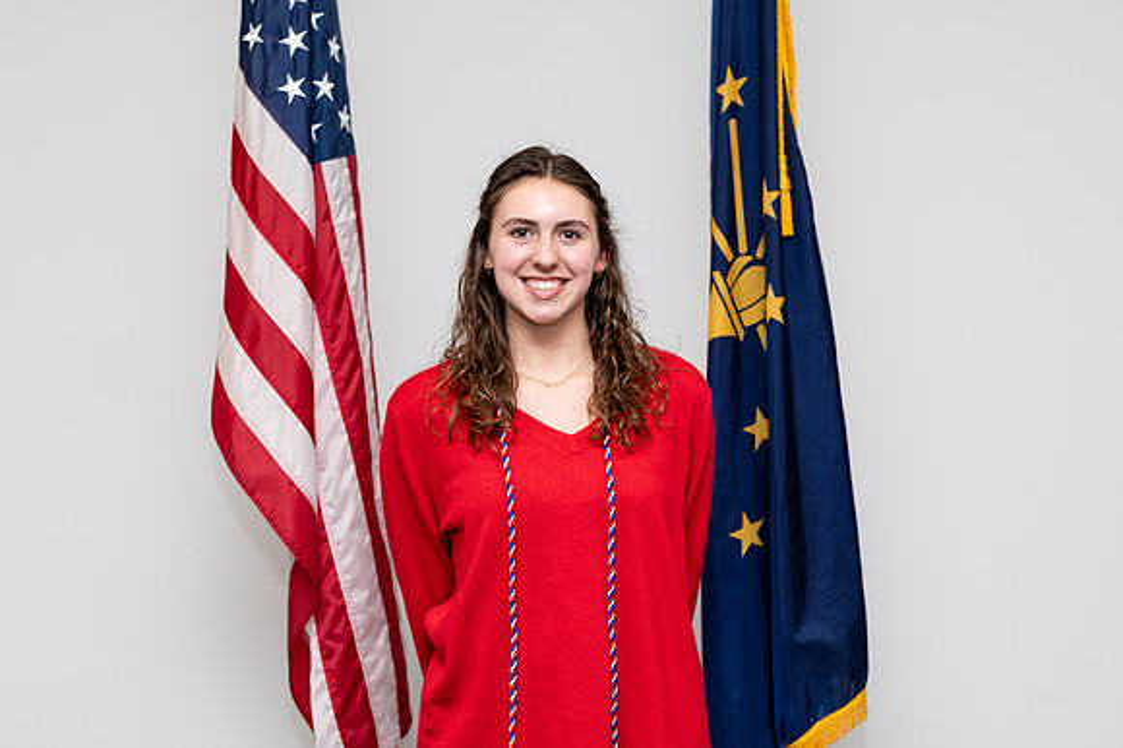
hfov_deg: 33.4
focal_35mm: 60
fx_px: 1871
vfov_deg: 22.6
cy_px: 374
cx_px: 562
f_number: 3.5
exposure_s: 1/160
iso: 100
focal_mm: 50
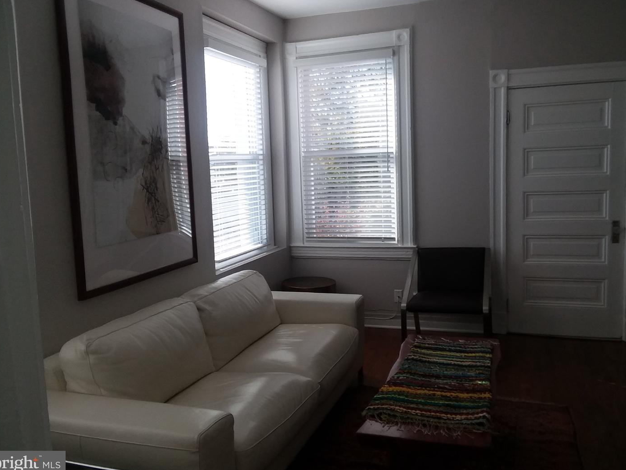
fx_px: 543
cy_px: 234
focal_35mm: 30
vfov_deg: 46.8
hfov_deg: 59.9
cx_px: 310
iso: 40
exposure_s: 1/343
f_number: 1.9
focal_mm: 2.47
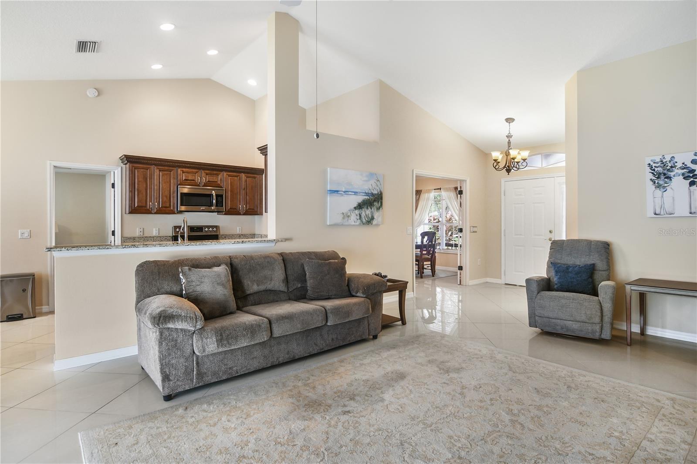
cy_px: 232
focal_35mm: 18
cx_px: 348
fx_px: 348
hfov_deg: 90.0
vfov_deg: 67.4
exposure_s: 1/15
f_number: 6.3
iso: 250
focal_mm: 12
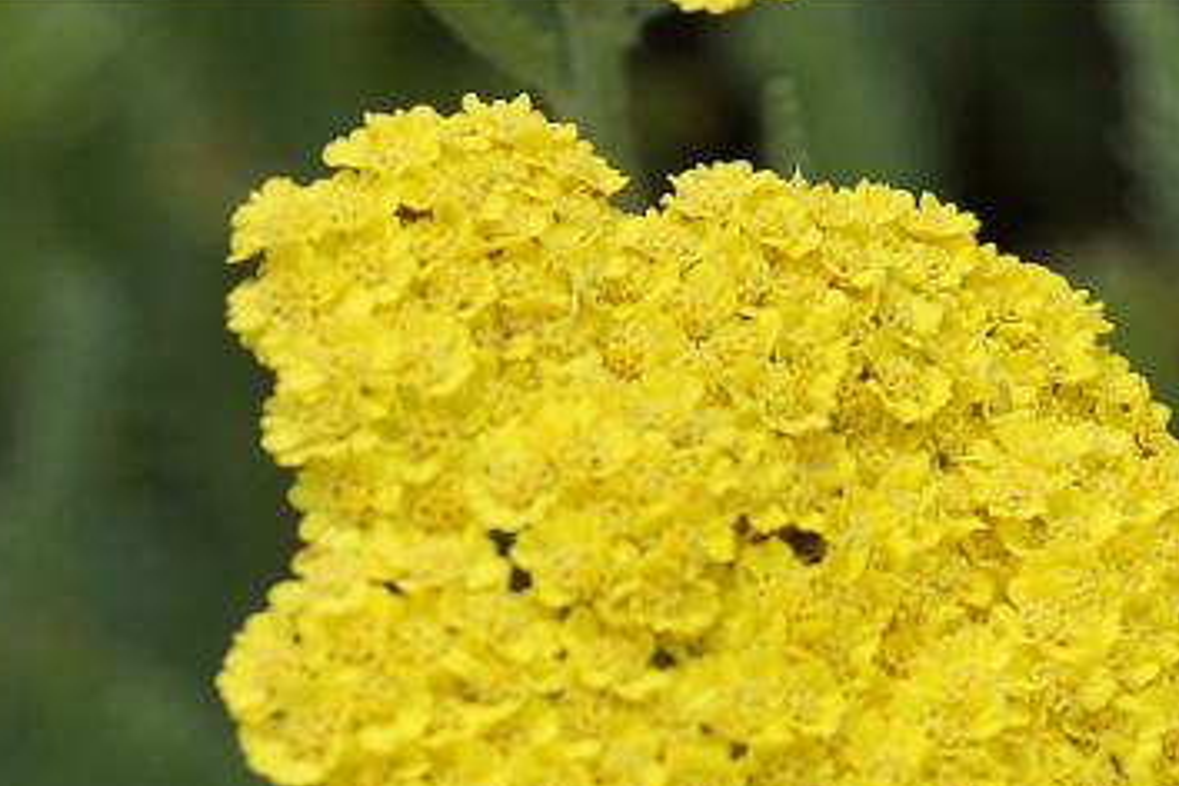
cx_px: 1209
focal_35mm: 509
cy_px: 1316
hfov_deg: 4.0
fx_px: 16668
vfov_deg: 2.7
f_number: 5.6
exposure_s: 1/320
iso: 100
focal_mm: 100
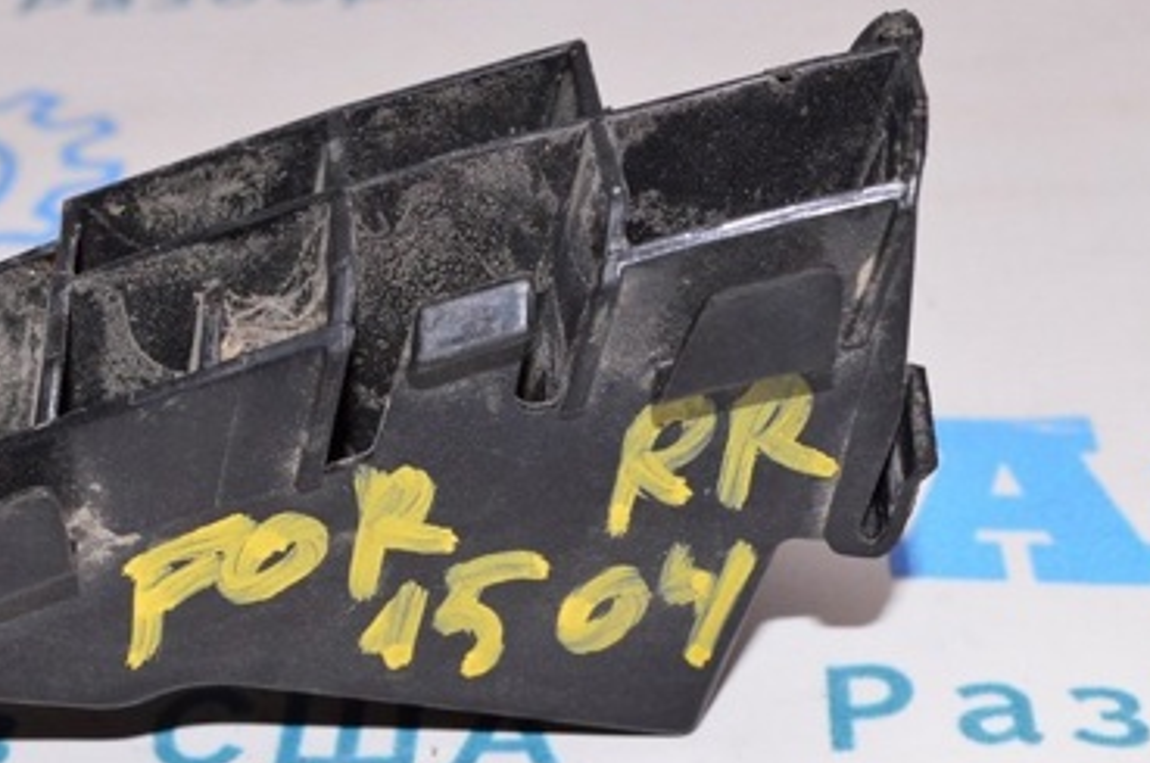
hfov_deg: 26.0
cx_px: 443
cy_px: 534
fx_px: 2488
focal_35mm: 78
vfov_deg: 17.4
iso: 1600
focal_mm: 30
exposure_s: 1/160
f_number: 8
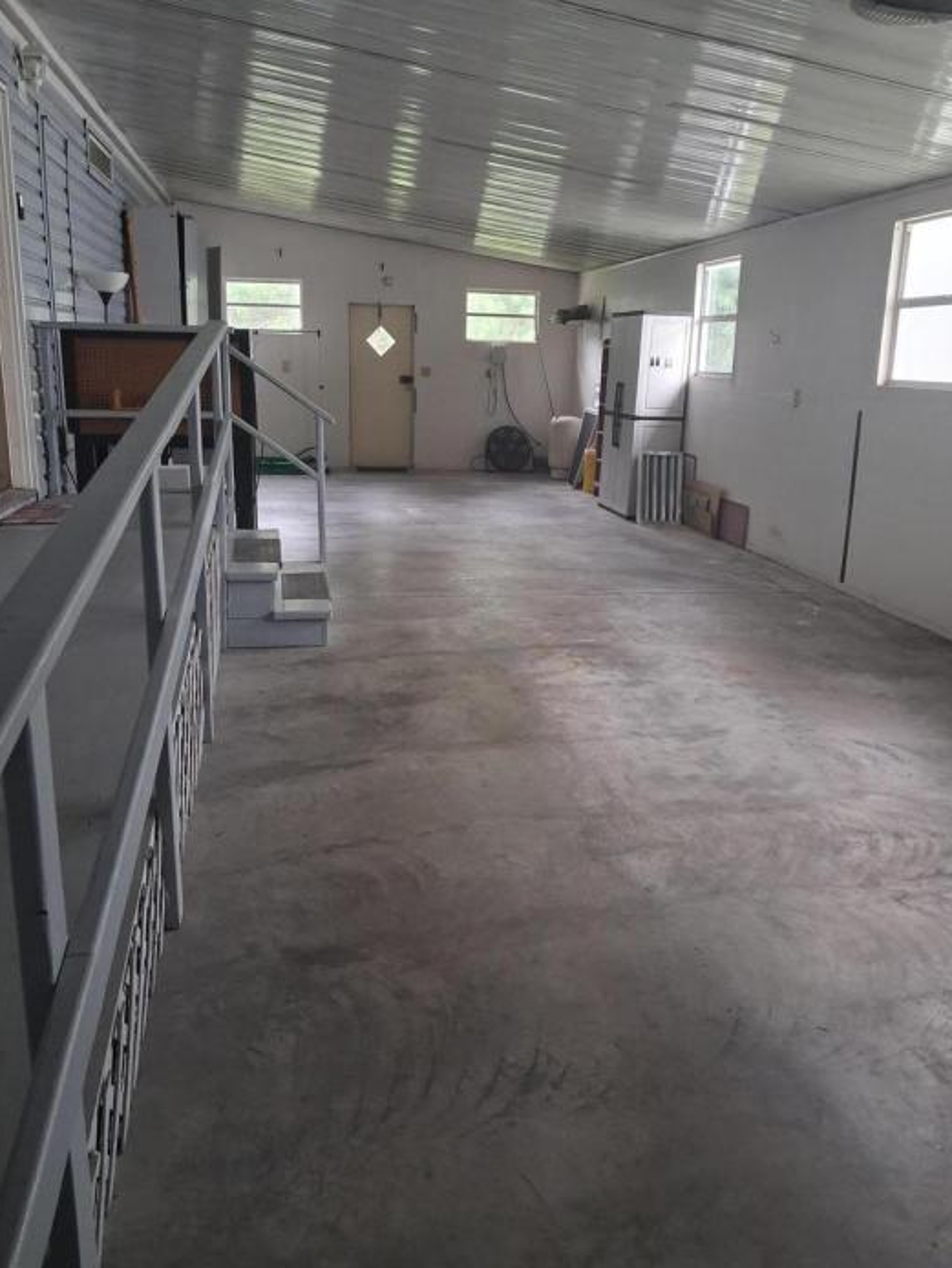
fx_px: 1026
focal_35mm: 28
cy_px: 612
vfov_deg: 63.4
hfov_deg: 49.8
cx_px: 486
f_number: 1.8
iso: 250
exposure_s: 1/100
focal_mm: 4
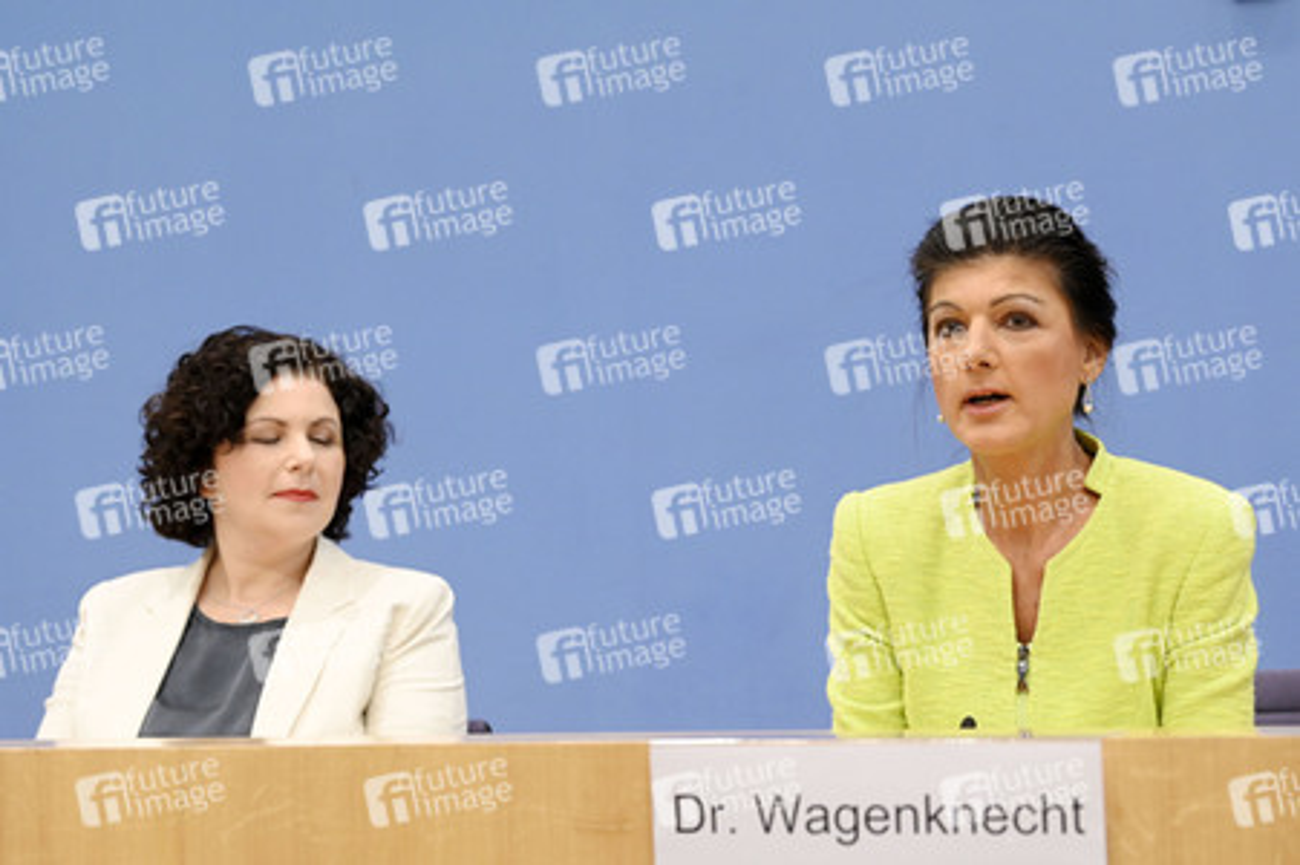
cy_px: 432
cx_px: 650
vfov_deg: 18.2
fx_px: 2706
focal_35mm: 75
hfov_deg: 27.0
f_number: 5.6
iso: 5000
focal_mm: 75
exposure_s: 1/640
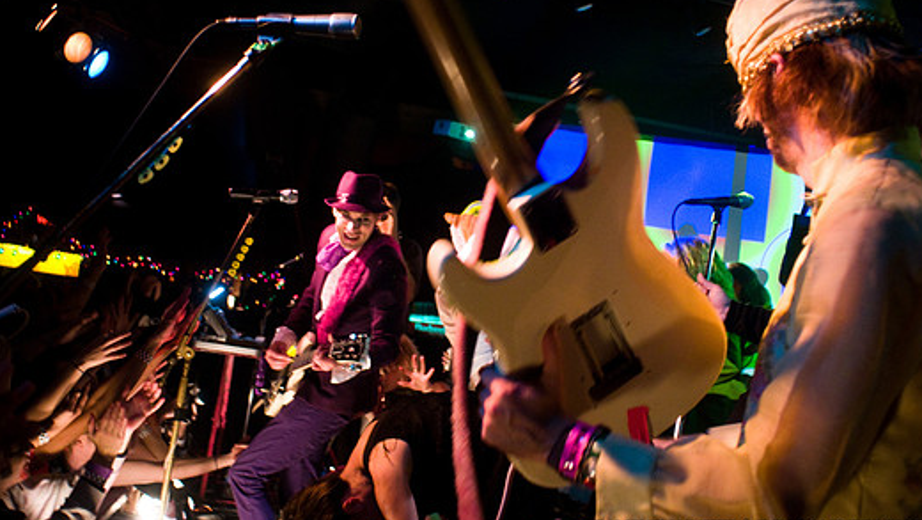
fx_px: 856
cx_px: 468
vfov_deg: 33.6
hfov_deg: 56.6
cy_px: 203
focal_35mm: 35
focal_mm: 20
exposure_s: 1/100
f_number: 2.8
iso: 1250
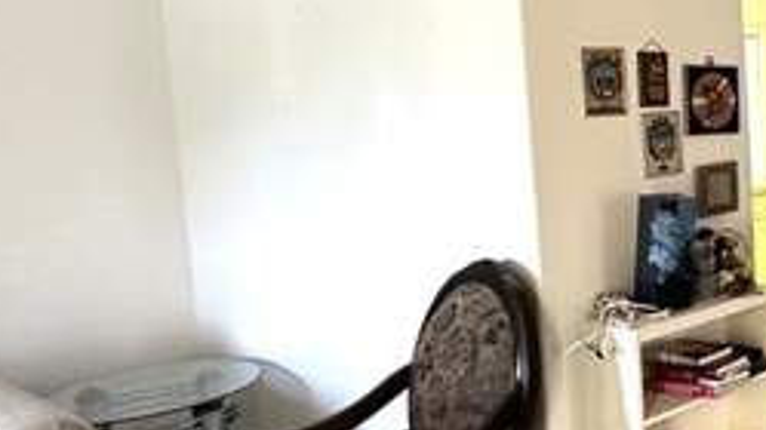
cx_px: 1009
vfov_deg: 24.4
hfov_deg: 31.7
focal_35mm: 49
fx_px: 995
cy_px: 181
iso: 500
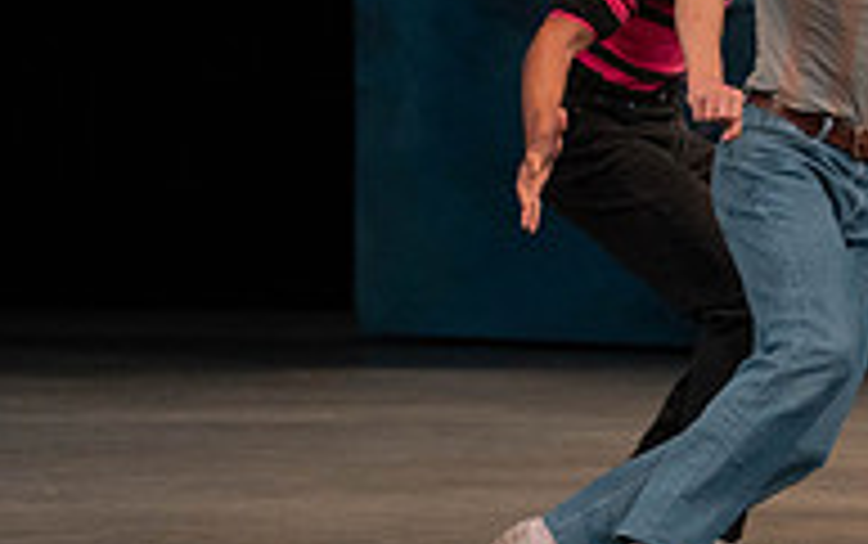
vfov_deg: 2.1
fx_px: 14514
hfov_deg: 3.4
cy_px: -65
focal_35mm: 613
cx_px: 607
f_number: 4.5
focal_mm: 200
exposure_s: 1/400
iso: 3200
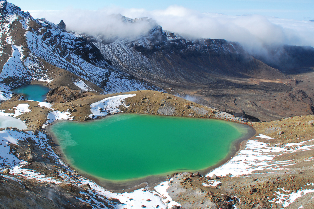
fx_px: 314
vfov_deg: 36.5
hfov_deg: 52.5
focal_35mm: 36
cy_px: 70
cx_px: 117
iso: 200
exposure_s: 1/400
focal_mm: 18
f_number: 10
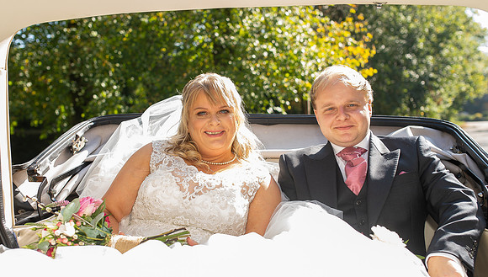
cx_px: 228
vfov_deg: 26.5
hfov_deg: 45.0
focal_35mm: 45
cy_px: 143
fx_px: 589
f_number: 3.5
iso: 100
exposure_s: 1/200
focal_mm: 35
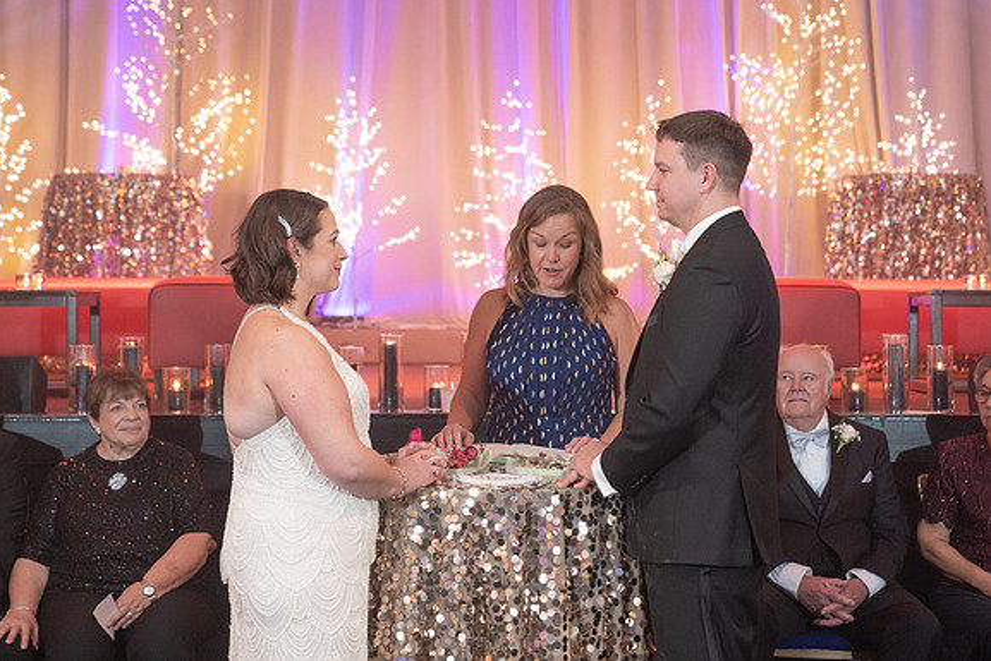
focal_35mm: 77
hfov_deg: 26.3
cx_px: 510
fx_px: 2120
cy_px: 312
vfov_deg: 17.7
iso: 4000
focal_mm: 70
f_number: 4
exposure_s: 1/100
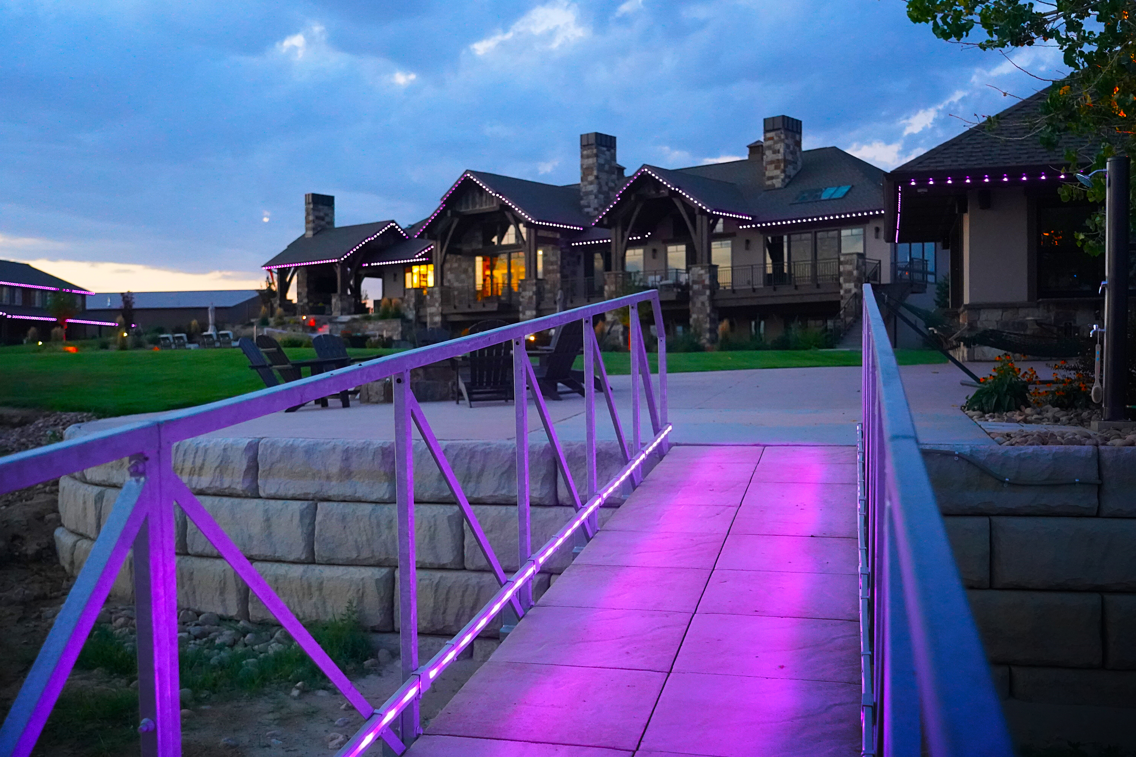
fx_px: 1136
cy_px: 378
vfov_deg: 36.9
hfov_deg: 53.1
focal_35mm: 36
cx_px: 568
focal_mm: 36
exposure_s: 1/160
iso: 10000
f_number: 4
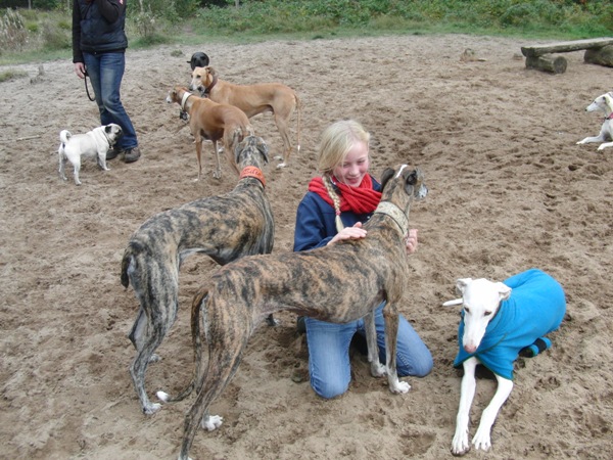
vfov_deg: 38.7
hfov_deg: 50.1
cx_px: 306
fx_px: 655
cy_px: 230
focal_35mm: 37
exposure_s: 1/200
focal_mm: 6.42
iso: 100
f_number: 3.6
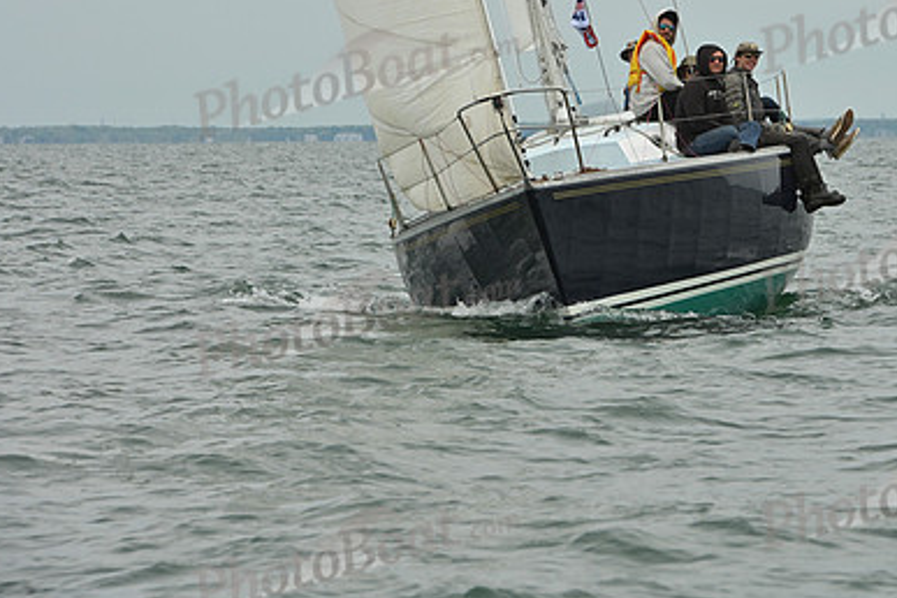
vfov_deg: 4.6
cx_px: 642
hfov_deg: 6.9
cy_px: 166
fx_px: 7474
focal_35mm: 300
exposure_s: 1/1000
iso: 320
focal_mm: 200
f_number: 10
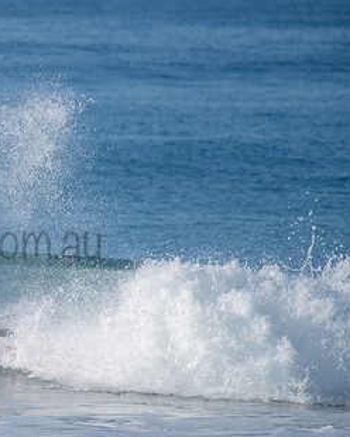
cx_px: -48
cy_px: 226
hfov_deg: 1.8
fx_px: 11356
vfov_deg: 2.2
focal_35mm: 877
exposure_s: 1/2000
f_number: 5.6
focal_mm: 500
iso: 280
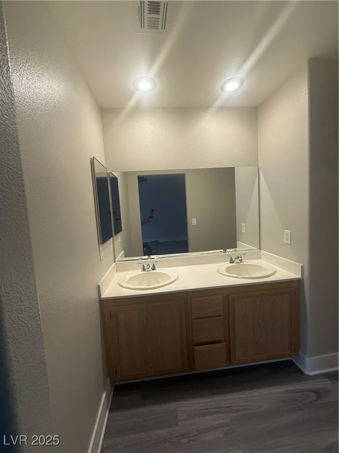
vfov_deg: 102.1
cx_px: 170
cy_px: 226
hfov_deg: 85.7
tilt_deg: -5.7
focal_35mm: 14
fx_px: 183
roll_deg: +3.7
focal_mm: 2.22
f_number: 2.2
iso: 250
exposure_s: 1/120
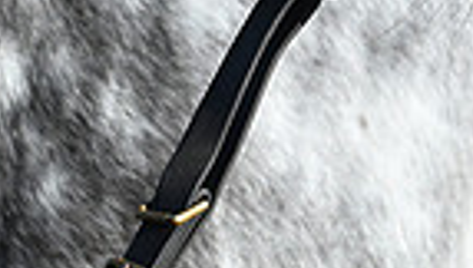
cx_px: 276
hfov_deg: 5.0
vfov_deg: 2.8
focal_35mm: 433
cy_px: -556
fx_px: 5440
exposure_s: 1/1250
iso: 450
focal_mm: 102
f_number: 5.6
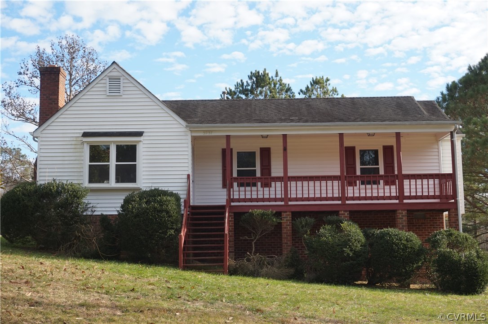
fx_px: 670
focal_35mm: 50
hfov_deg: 40.0
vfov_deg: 27.2
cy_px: 162
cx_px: 244
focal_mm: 33
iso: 100
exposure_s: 1/80
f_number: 8
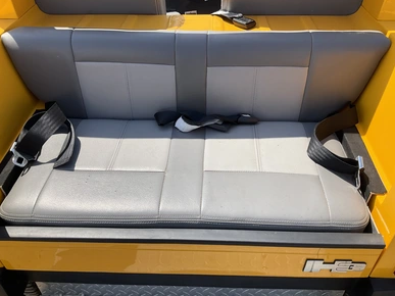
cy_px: 147
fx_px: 342
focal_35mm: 30
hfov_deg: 60.0
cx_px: 196
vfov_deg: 46.8
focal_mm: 3
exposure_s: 1/1577
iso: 25
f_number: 1.8
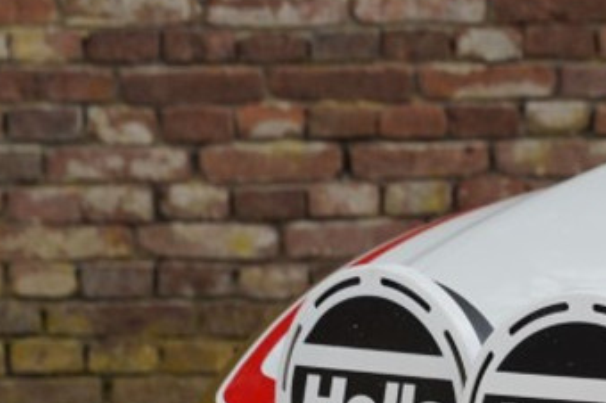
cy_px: 301
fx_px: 5544
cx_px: 1428
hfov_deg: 6.0
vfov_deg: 4.2
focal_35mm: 330
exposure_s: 1/80
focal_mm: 58.3
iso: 100
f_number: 5.6
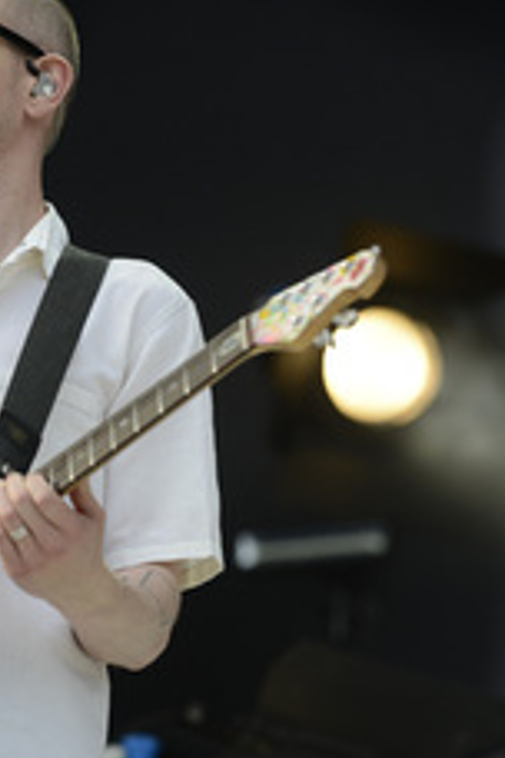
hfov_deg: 4.6
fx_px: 6228
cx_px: -42
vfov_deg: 7.0
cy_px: 406
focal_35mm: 296
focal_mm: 150
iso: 160
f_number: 4
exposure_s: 1/500
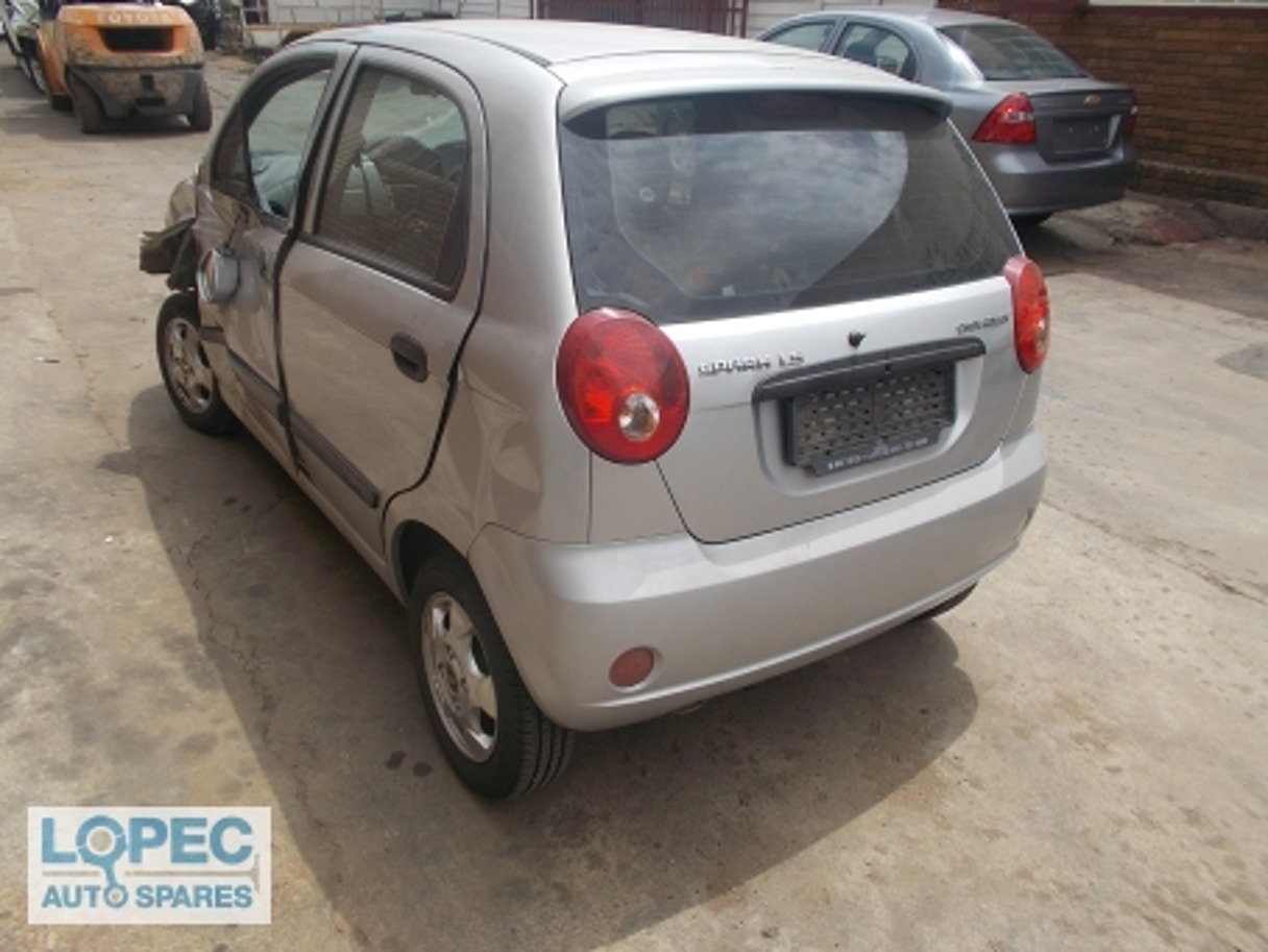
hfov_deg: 67.3
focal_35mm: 26
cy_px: 476
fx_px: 953
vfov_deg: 53.1
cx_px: 634
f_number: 8
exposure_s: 1/125
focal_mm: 4.6
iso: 80
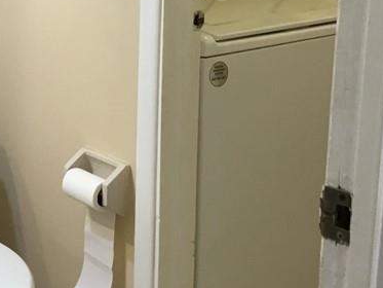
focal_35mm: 85
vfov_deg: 17.2
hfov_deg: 22.1
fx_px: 941
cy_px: 34
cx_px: -7
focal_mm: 3.3
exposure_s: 1/30
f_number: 2.4
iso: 80
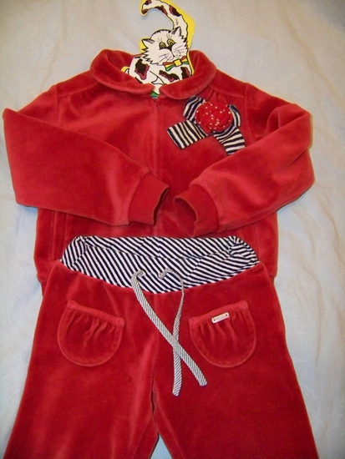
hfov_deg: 39.7
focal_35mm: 36
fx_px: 478
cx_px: 172
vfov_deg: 51.3
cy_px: 230
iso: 800
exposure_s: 1/30
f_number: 2.8
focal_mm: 5.85
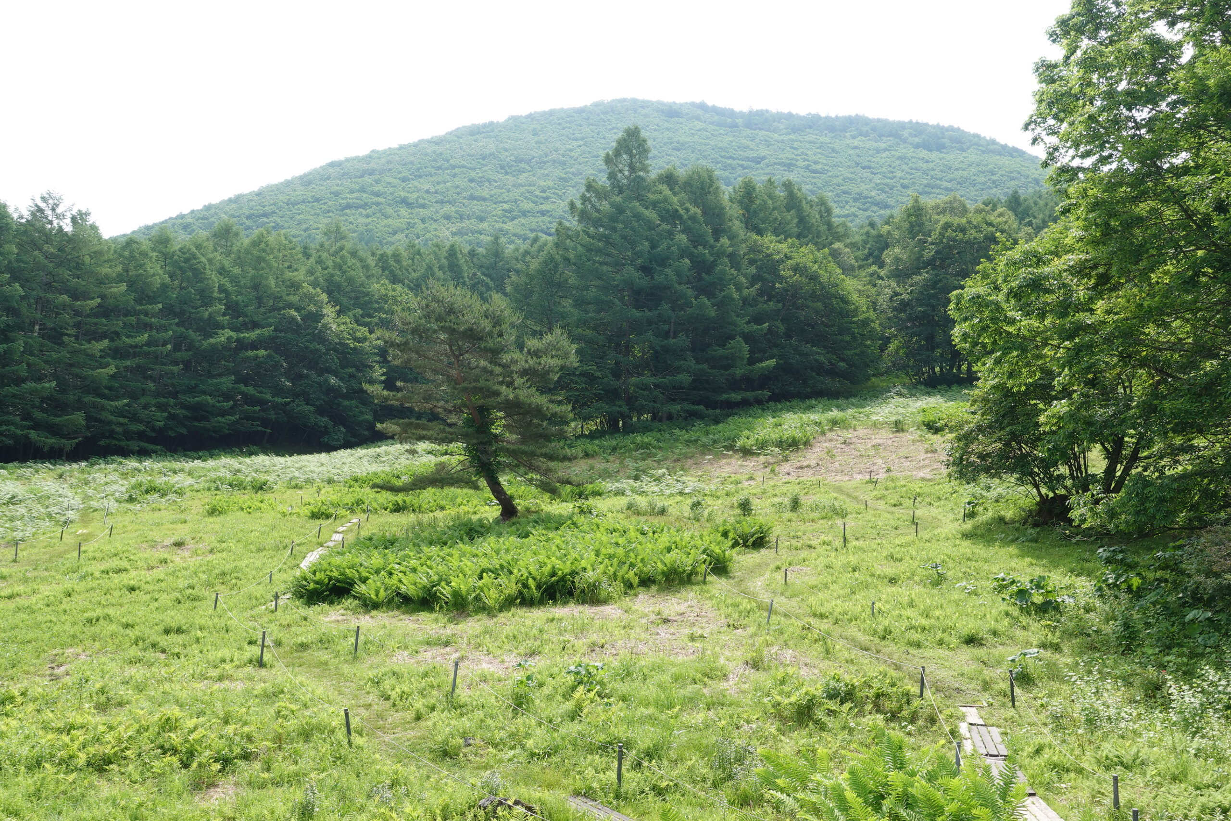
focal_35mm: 34
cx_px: 616
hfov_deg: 55.8
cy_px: 410
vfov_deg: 38.9
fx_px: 1163
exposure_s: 1/160
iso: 125
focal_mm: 12.35
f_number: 5.6
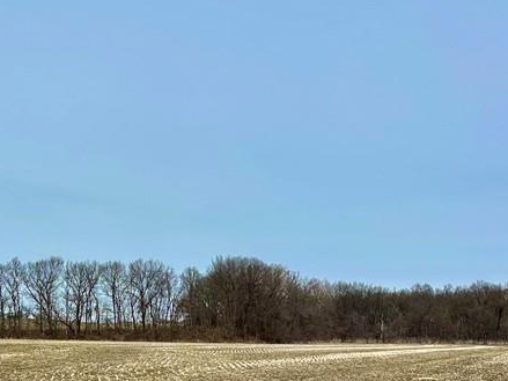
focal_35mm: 56
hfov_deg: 32.0
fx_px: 822
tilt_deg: +3.3
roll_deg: -0.7
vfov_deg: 25.9
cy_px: 270
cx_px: 14
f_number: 1.78
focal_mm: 6.86
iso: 80
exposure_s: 1/9709
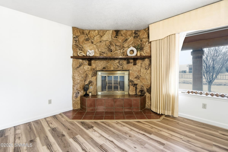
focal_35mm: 15
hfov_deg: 100.4
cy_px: 76
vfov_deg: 77.3
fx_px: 95
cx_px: 114
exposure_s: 1/15
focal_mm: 10
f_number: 4
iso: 320
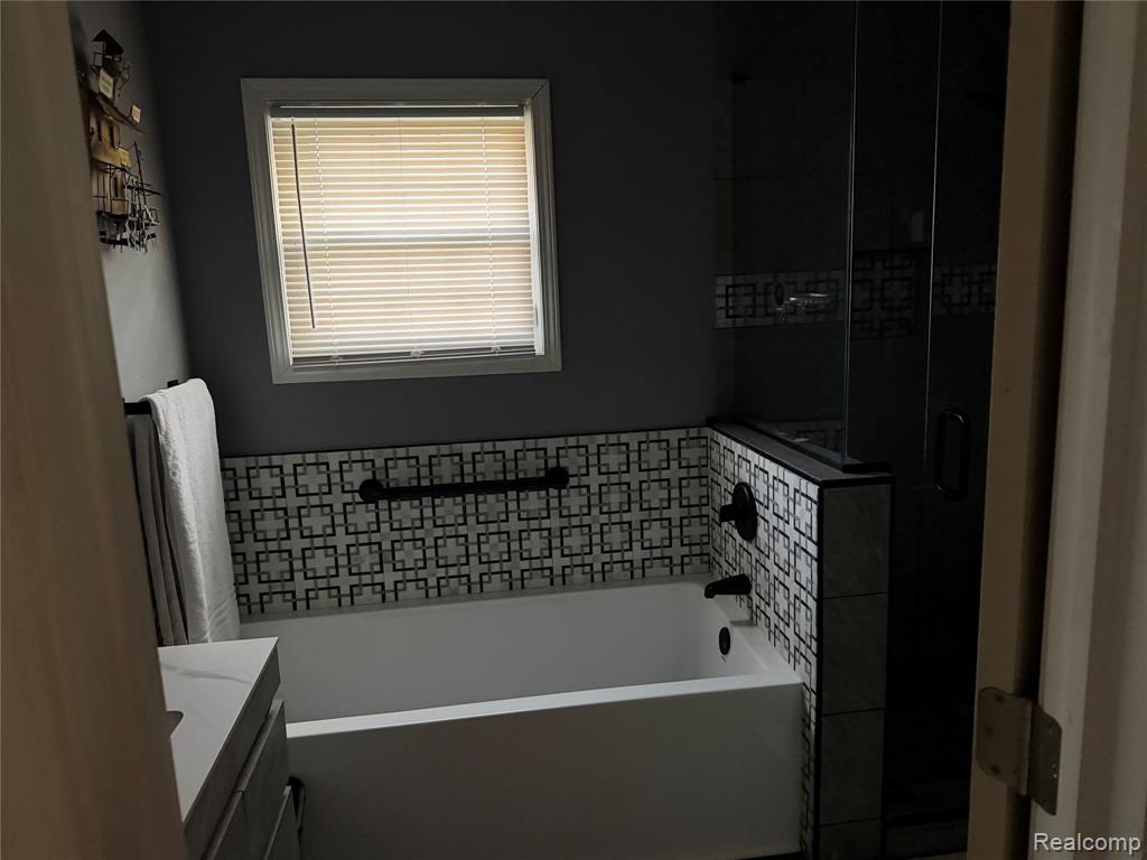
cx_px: 574
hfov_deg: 71.6
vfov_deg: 56.8
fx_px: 795
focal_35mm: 24
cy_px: 430
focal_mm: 6.76
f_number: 1.78
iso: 1000
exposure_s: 1/40
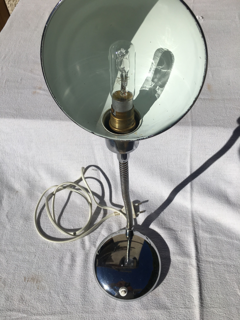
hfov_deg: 48.2
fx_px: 268
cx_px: 120
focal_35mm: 29
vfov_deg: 61.7
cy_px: 160
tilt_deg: -55.1
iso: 25
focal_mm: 4.15
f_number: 2.2
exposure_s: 1/5917
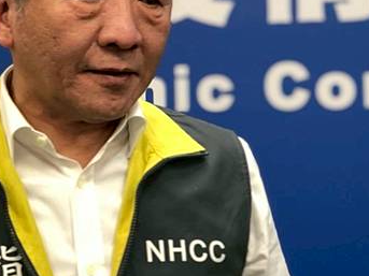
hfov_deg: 18.2
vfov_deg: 13.8
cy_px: 82
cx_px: 55
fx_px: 1140
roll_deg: +1.1
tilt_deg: -0.2
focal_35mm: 107
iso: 100
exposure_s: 1/30
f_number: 2.8
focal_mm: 6.6
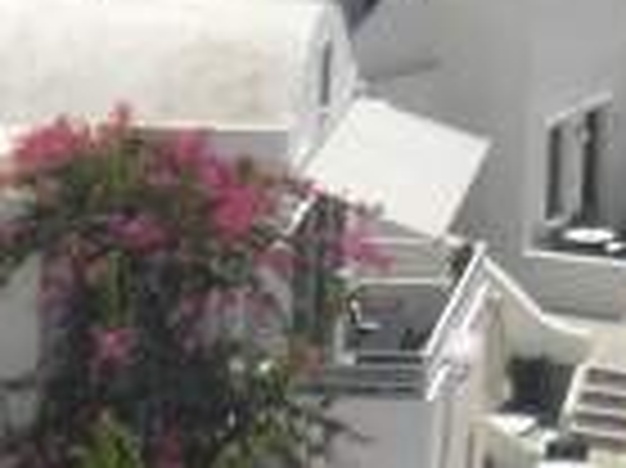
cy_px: -320
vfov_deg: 6.1
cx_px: 1045
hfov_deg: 8.0
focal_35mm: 240
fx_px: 4336
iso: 80
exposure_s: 1/779
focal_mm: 9.3
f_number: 5.6
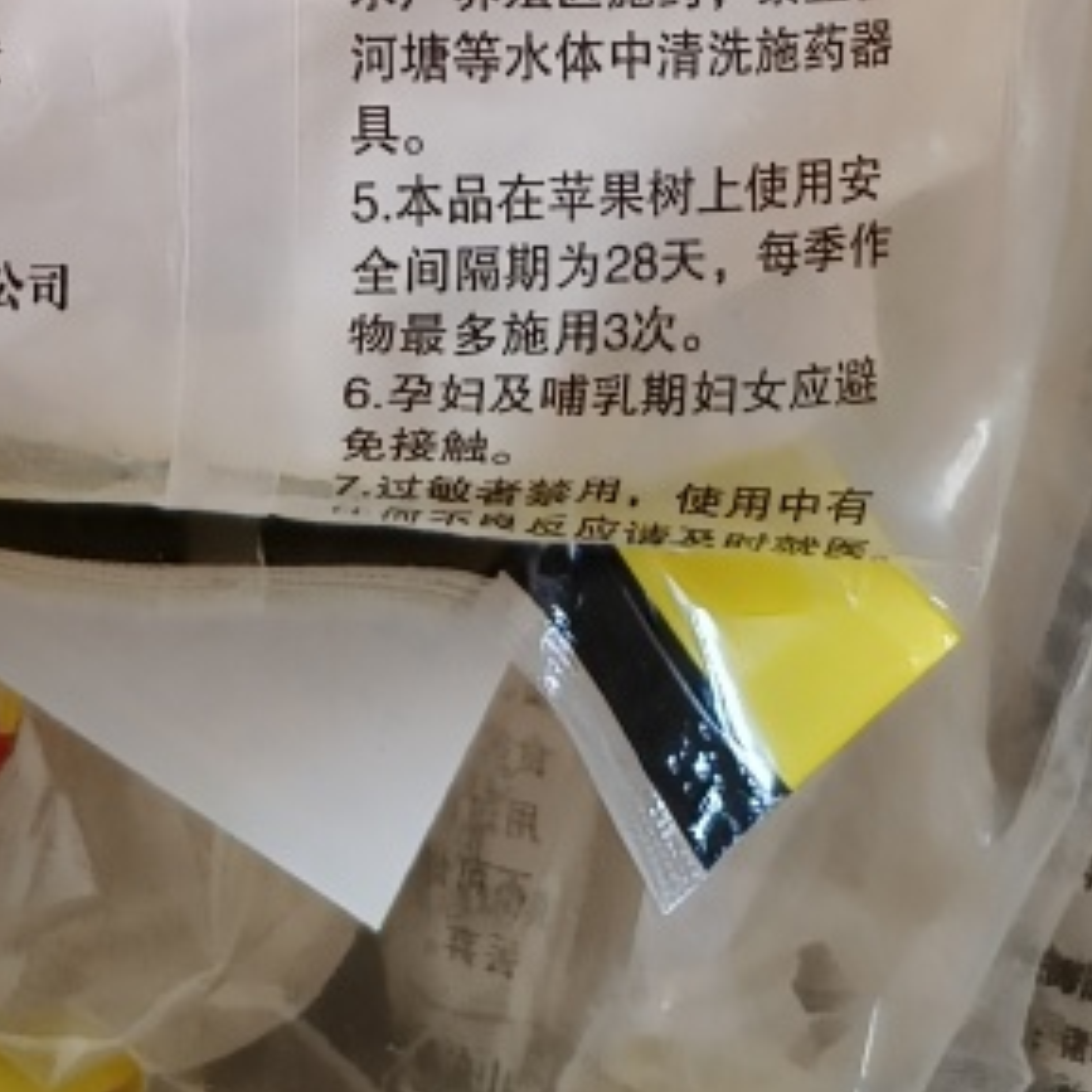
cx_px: 83
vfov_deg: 18.9
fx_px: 2677
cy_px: -739
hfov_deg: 22.4
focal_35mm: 75
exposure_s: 1/120
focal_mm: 5.56
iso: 1153
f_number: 1.88
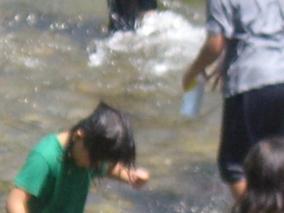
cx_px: 42
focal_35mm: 592
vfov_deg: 2.5
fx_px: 4857
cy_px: -24
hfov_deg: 3.3
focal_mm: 18.6
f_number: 5.2
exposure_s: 1/320
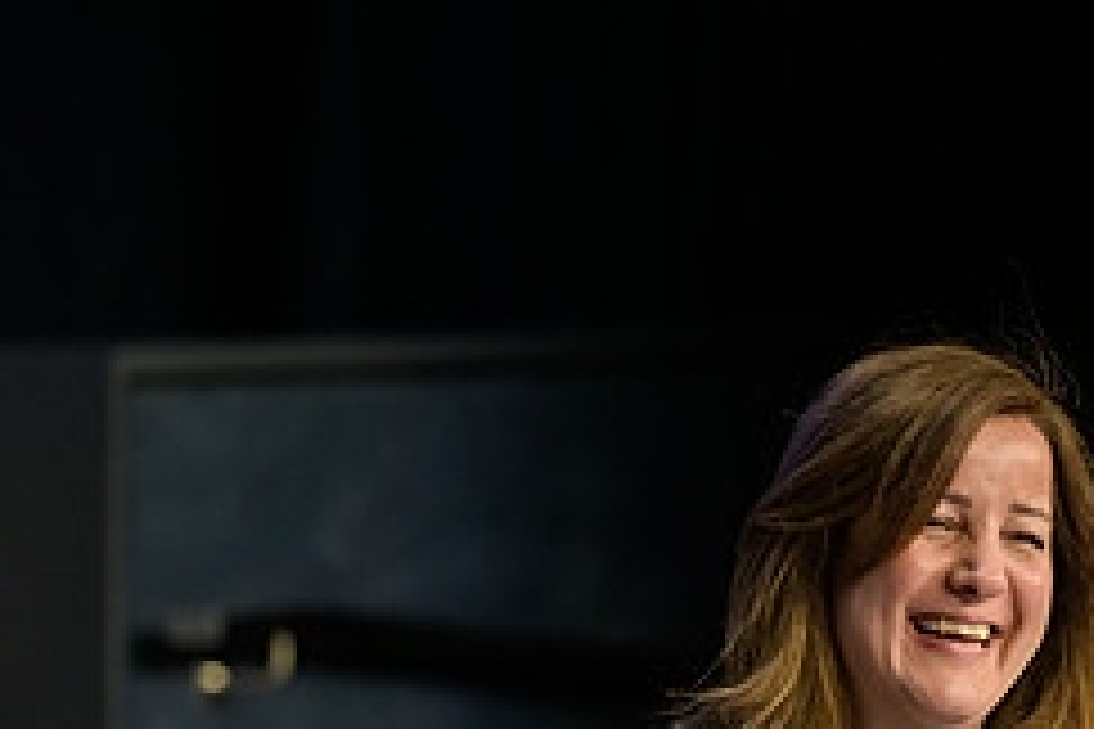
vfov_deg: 3.2
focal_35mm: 429
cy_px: 704
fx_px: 13036
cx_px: 837
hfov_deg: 4.8
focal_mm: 180
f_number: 3.2
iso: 1600
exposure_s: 1/200
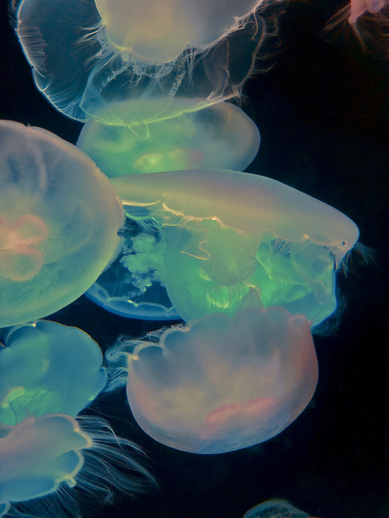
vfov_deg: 36.8
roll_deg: -0.3
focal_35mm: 52
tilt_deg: -6.4
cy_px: 259
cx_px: 194
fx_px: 779
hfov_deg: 28.0
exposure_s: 1/17
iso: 160
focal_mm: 6
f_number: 2.4
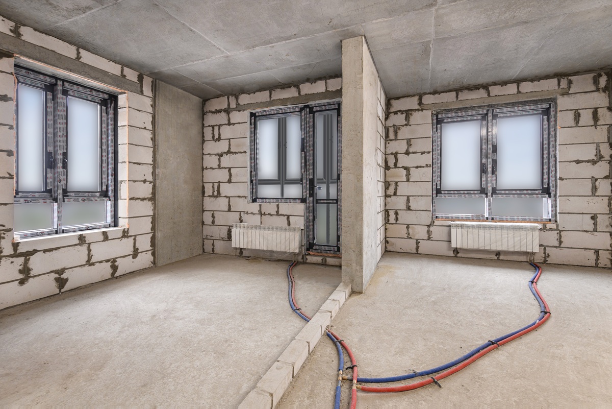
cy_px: 204
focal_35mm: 16
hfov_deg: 96.7
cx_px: 306
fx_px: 272
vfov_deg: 73.8
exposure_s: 1/10
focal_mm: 16
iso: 400
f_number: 6.3
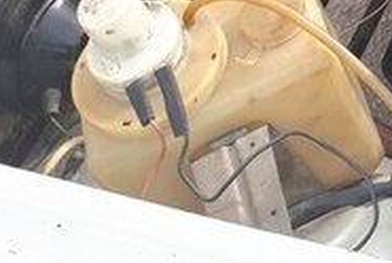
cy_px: -222
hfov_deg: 18.3
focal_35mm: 100
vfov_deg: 12.5
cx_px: 570
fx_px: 1091
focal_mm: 3.6
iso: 40
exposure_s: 1/214
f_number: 1.9
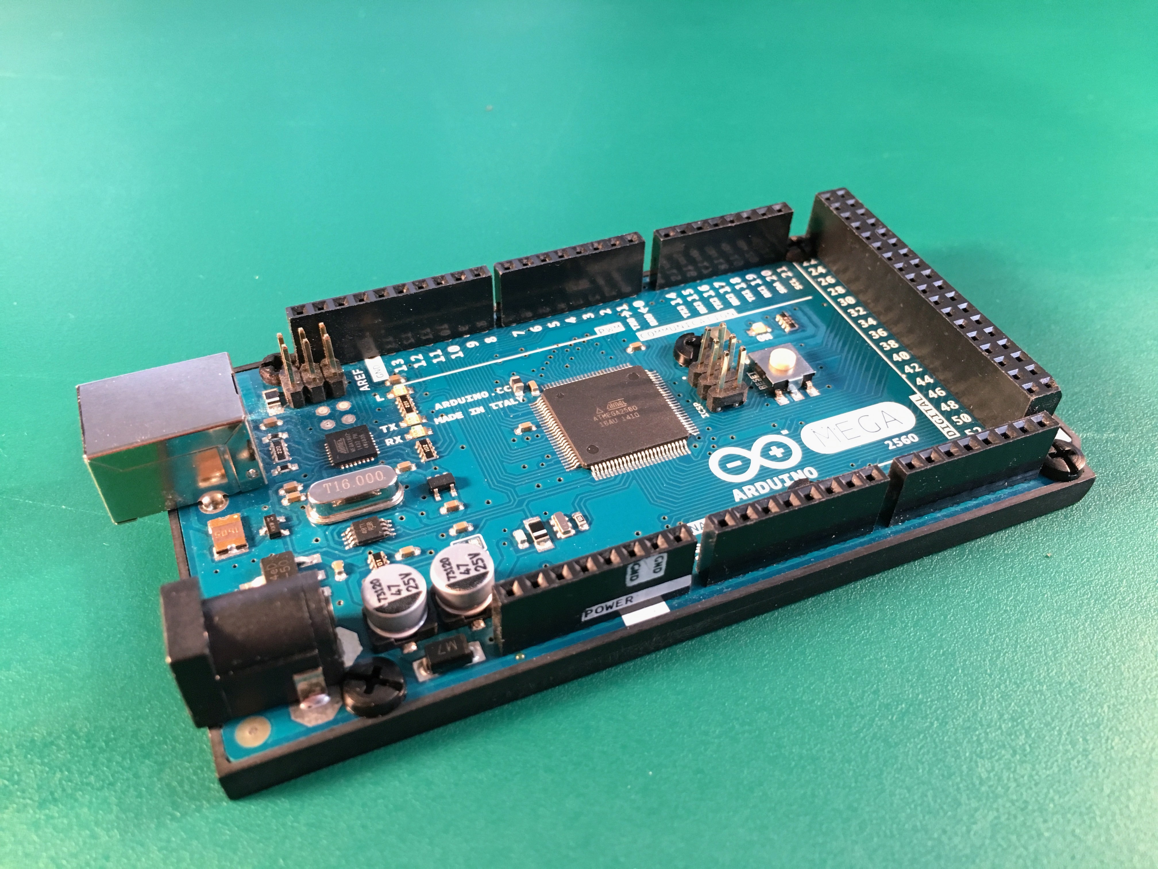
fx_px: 970
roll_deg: -2.5
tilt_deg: -43.8
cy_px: 434
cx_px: 579
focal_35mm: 29
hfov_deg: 61.7
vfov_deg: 48.2
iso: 160
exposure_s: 1/33
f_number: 2.2
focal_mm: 4.15
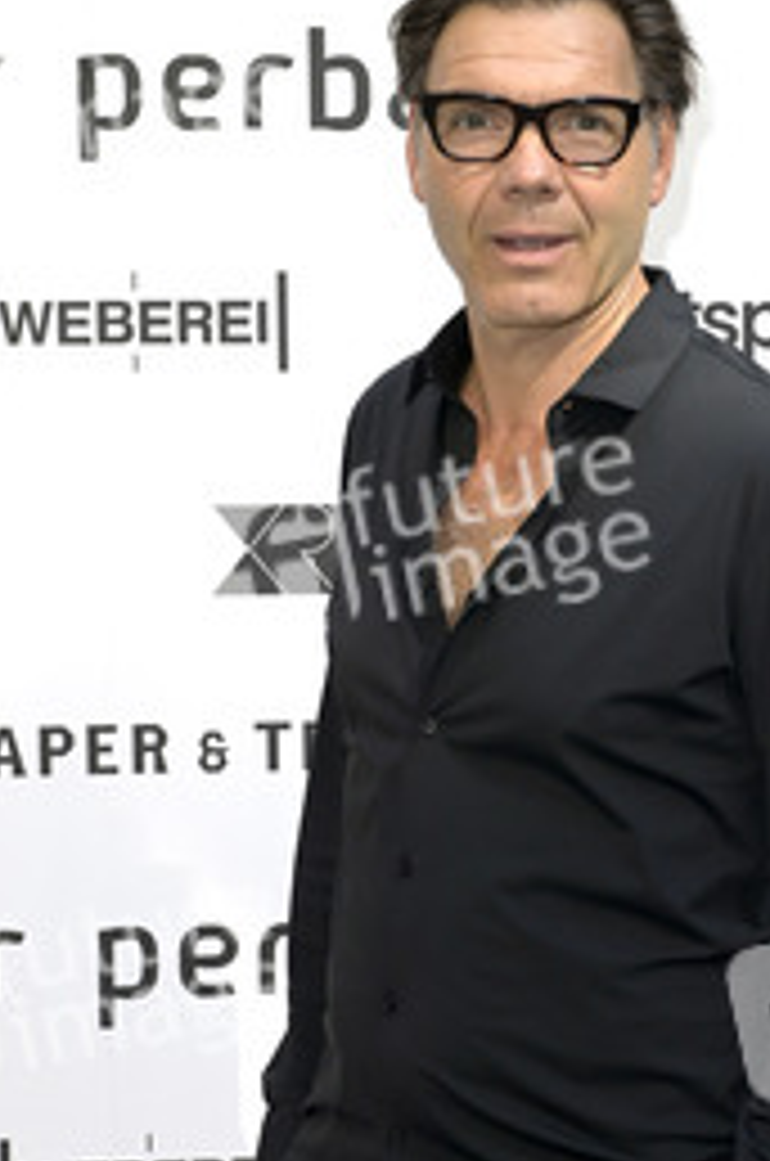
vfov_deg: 22.6
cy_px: 770
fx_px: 2899
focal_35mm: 90
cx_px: 549
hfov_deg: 15.1
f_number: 6.3
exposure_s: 1/250
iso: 400
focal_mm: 58
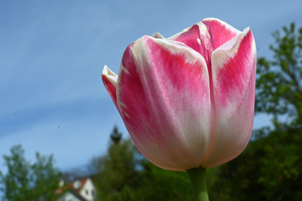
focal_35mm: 49
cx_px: 151
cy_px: 100
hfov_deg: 40.4
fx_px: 411
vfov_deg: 27.5
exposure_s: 1/60
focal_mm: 49
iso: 125
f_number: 22
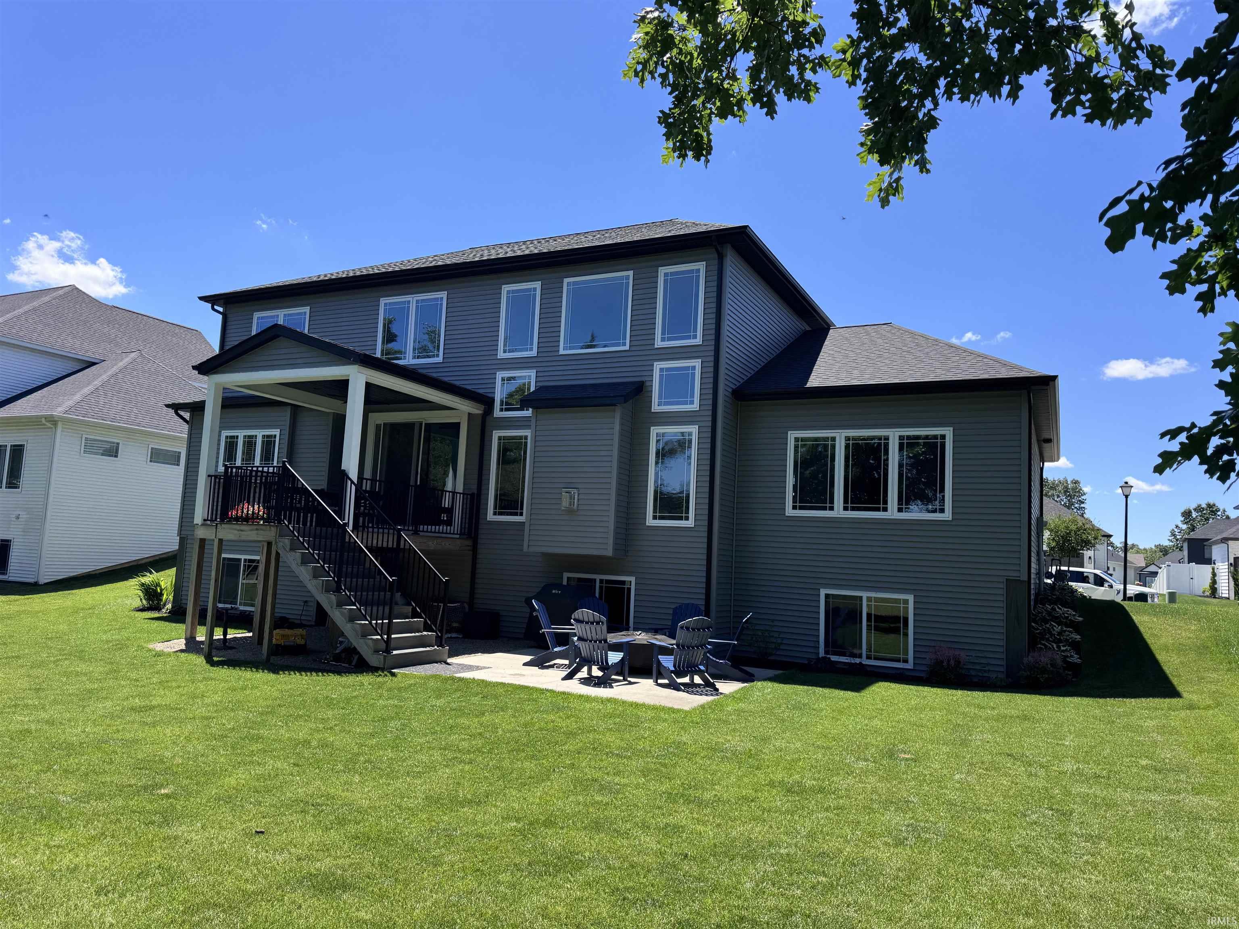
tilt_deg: +4.8
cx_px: 620
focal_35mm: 24
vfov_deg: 56.8
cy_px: 464
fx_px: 859
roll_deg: -3.4
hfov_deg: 71.6
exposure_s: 1/2604
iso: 80
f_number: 1.78
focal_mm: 6.76
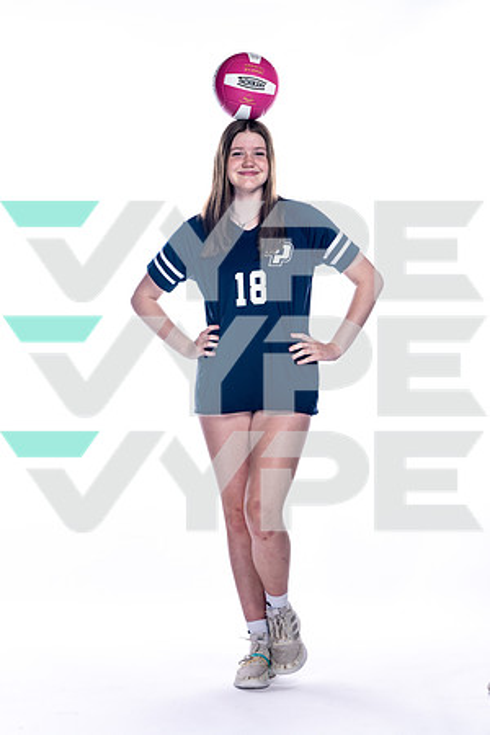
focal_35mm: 102
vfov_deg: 20.0
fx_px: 2082
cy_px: 368
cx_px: 245
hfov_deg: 13.4
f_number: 5.6
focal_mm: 102
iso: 400
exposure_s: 1/250
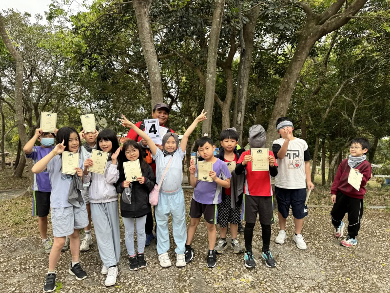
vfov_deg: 56.8
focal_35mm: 24
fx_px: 270
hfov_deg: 71.6
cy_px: 146
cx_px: 195
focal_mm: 6.8
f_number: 1.8
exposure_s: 1/488
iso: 80
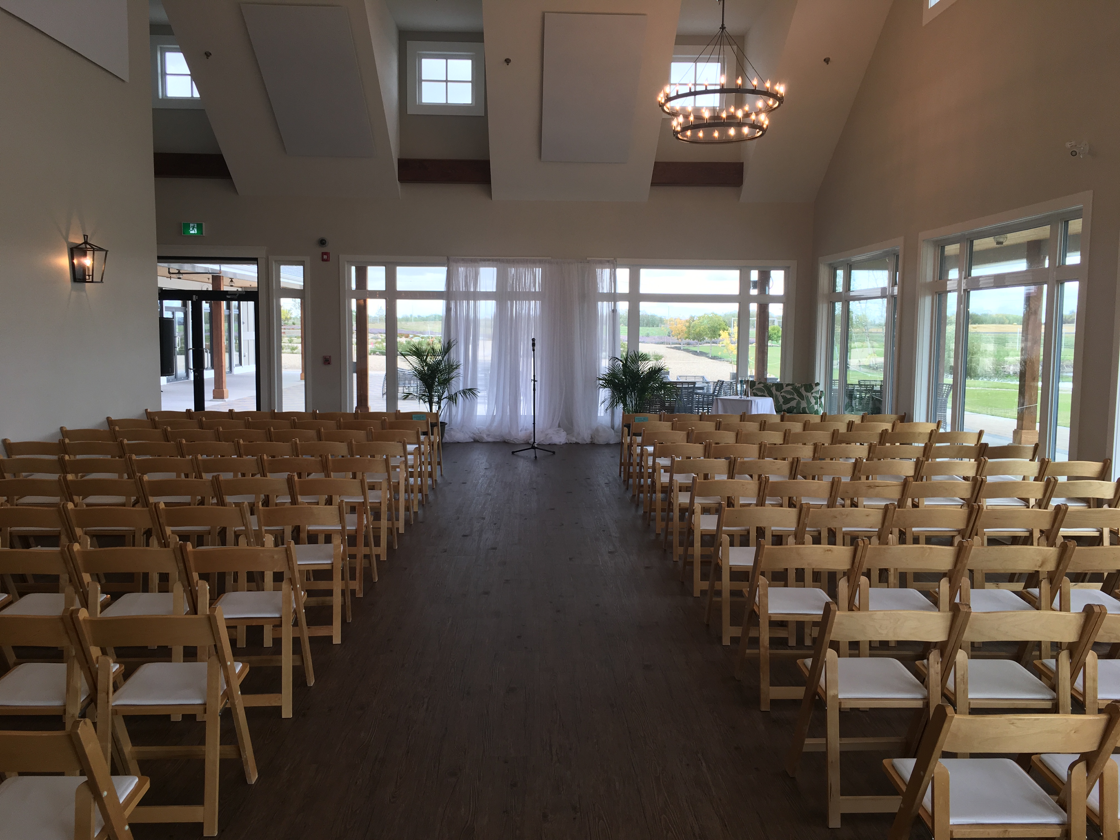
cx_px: 560
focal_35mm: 29
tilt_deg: -5.0
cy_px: 420
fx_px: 938
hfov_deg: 61.7
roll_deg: -1.7
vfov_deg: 48.2
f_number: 2.2
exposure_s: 1/40
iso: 25
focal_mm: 4.15
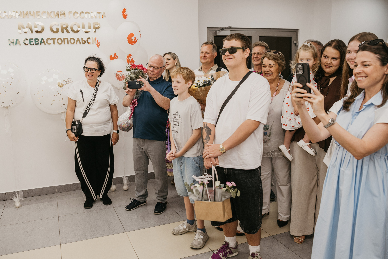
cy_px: 128
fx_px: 334
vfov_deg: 42.3
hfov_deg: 59.9
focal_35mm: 31
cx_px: 161
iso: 320
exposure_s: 1/160
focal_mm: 26
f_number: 4
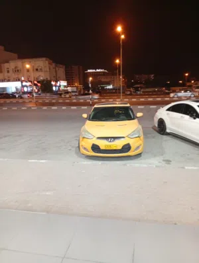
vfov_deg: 65.2
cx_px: 100
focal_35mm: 27
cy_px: 132
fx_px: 206
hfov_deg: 51.5
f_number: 1.8
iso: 664
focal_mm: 3.98
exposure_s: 1/25
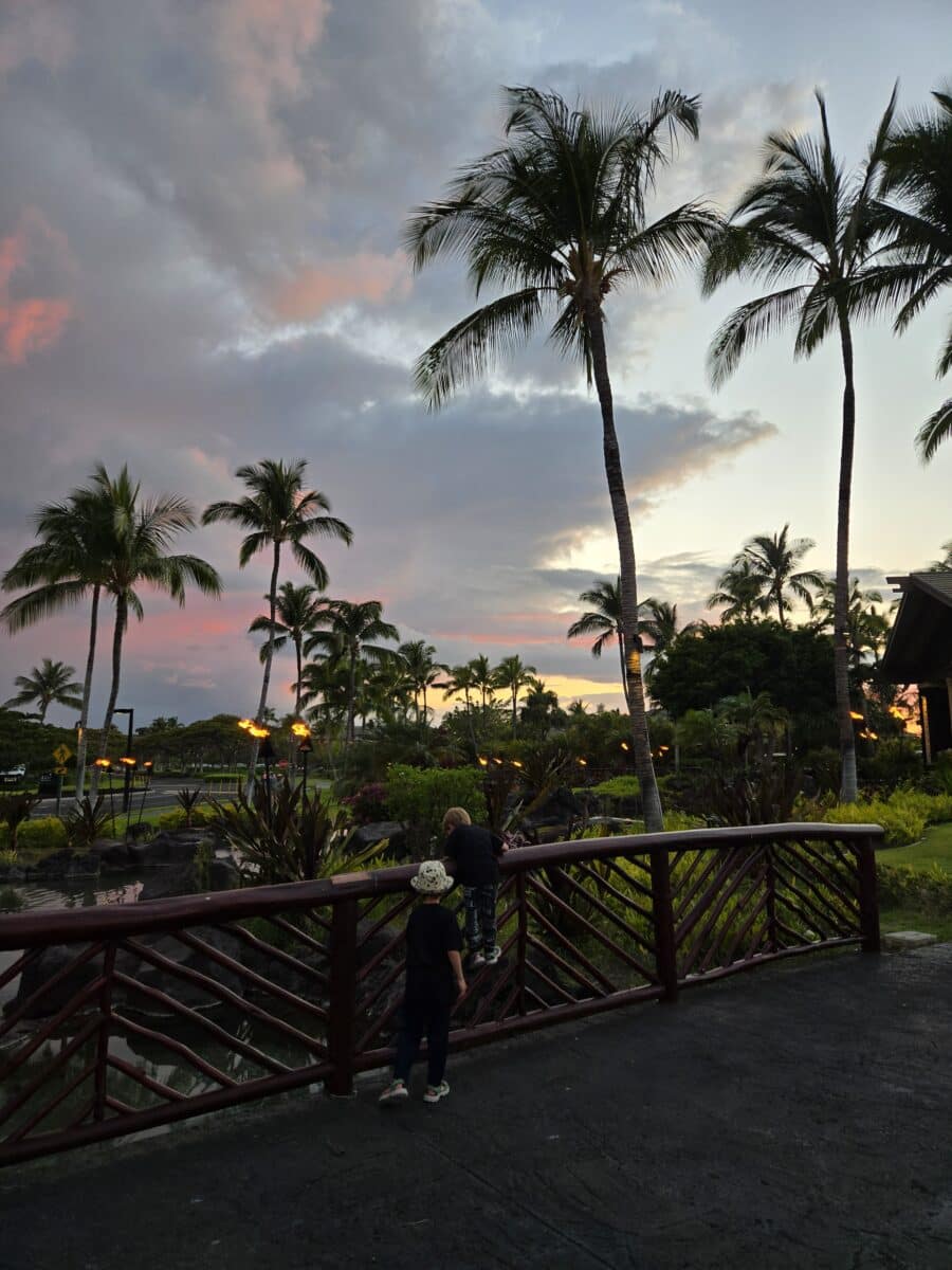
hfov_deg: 58.9
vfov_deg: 73.9
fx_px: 843
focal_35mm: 23
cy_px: 635
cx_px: 476
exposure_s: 1/180
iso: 50
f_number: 1.8
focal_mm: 5.4
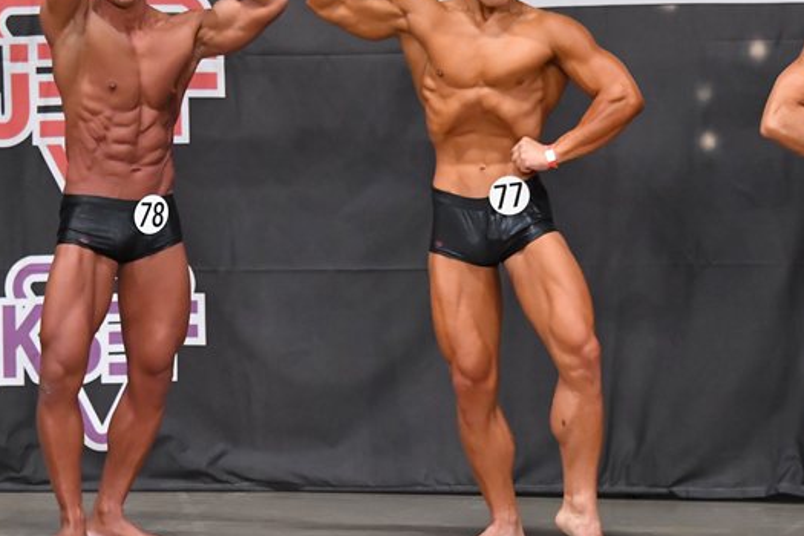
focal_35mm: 332
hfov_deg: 6.2
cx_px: 221
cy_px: 225
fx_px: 7414
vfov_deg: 4.1
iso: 6400
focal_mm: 150
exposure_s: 1/400
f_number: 5.6
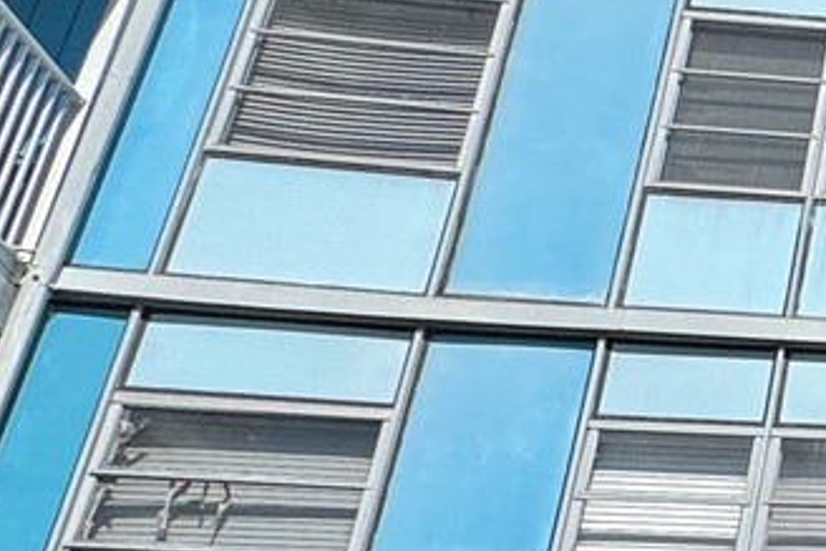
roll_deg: +1.7
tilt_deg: +23.6
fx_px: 1630
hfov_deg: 20.2
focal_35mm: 71
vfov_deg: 19.1
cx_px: 1493
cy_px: 408
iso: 50
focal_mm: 2.22
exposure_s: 1/2985
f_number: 2.2
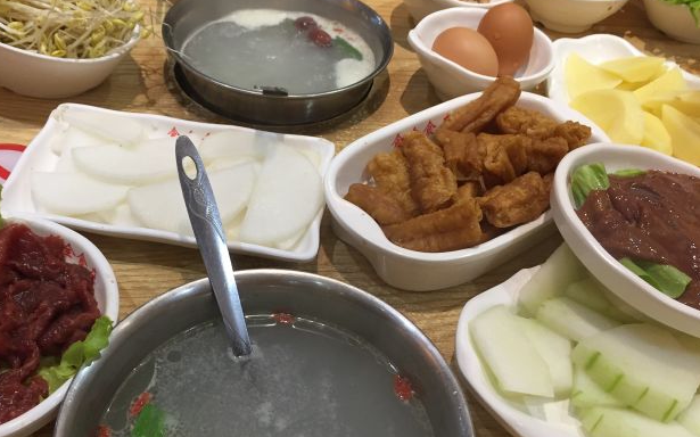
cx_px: 311
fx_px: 668
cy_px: 236
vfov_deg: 36.2
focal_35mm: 35
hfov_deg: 55.2
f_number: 2.2
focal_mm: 4.15
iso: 125
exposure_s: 1/33
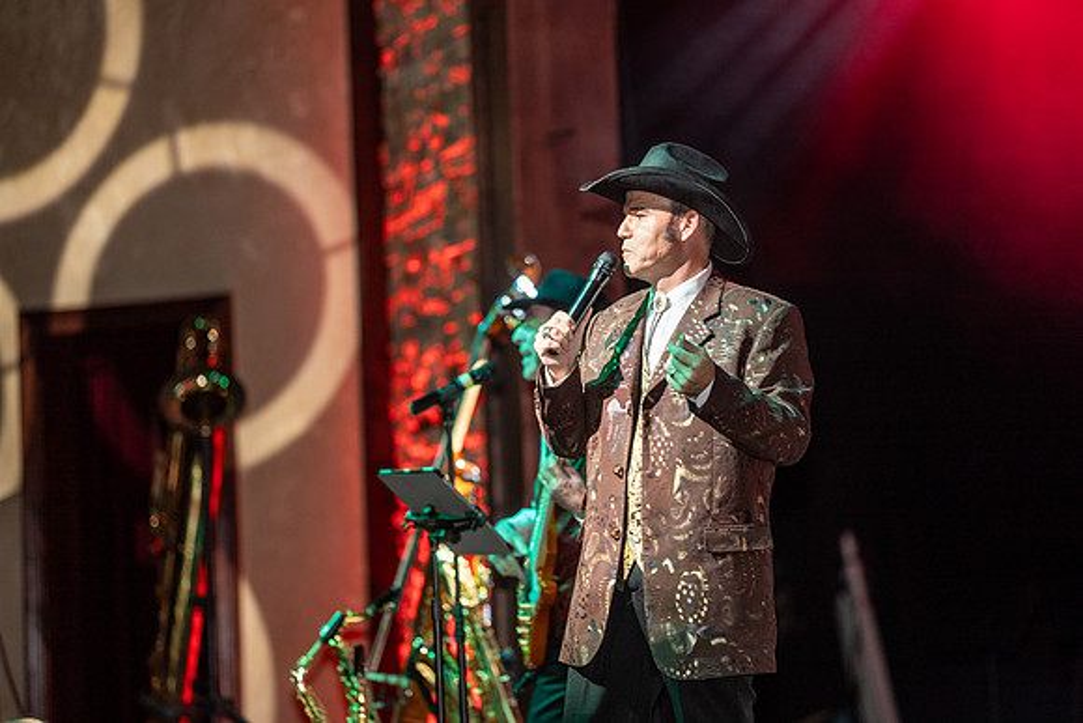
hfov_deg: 15.2
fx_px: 4062
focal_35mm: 135
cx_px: 542
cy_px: 362
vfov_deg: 10.2
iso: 500
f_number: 1.8
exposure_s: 1/250
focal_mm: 135
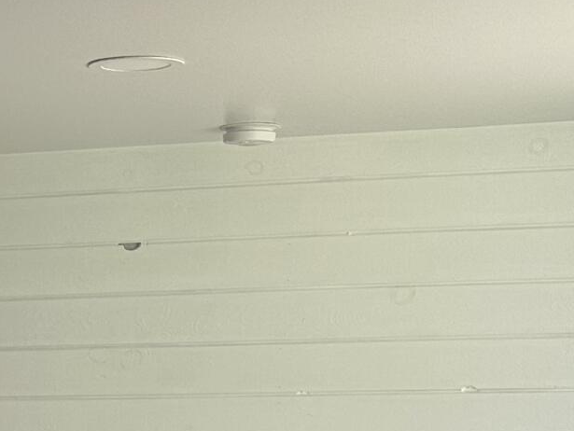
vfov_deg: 11.5
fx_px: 1941
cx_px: -139
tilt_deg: -11.8
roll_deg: +0.5
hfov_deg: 16.1
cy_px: 830
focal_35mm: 117
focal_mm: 6.86
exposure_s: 1/120
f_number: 1.78
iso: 80
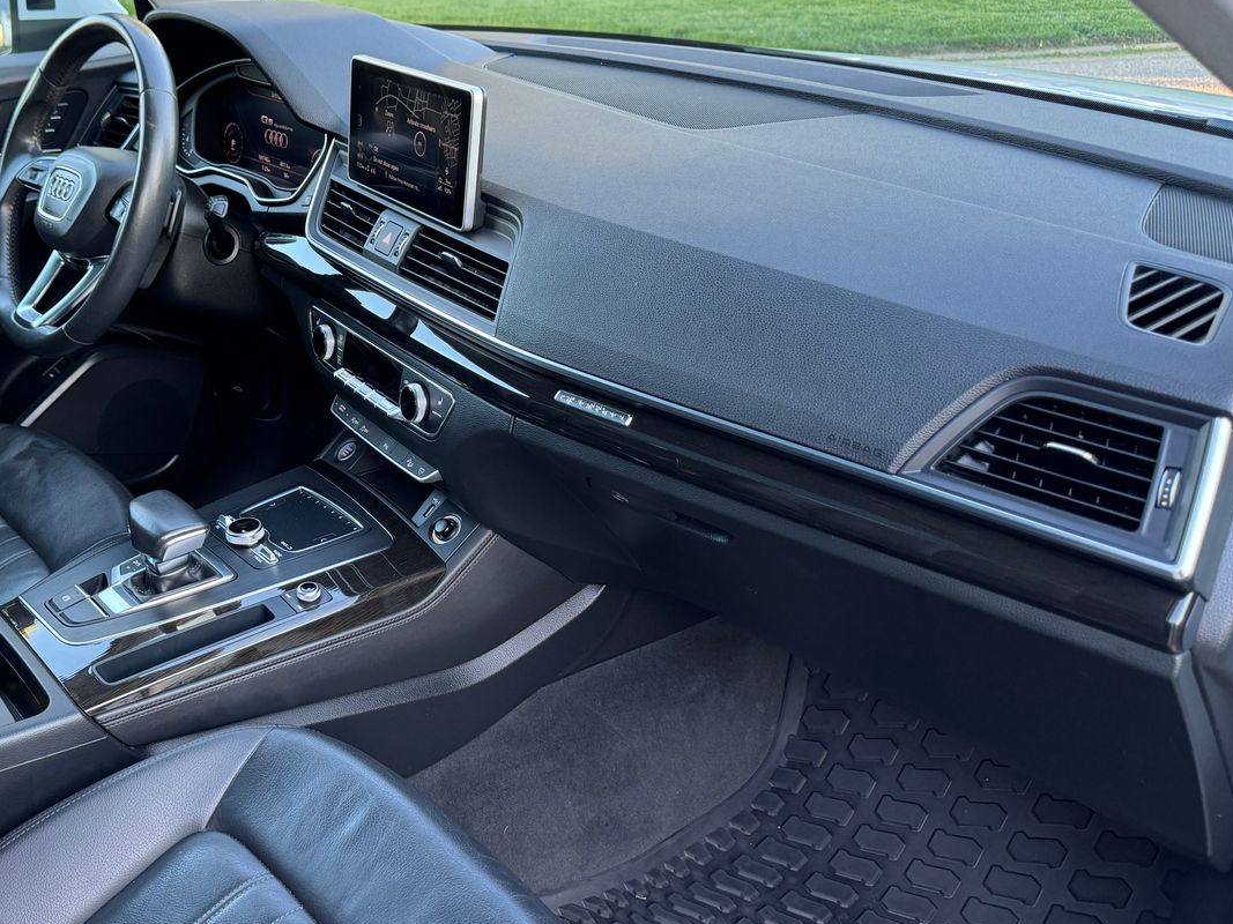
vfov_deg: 39.6
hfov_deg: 49.6
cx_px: 333
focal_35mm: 36
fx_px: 1282
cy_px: 464
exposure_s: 1/75
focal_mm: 6.76
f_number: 1.78
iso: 200
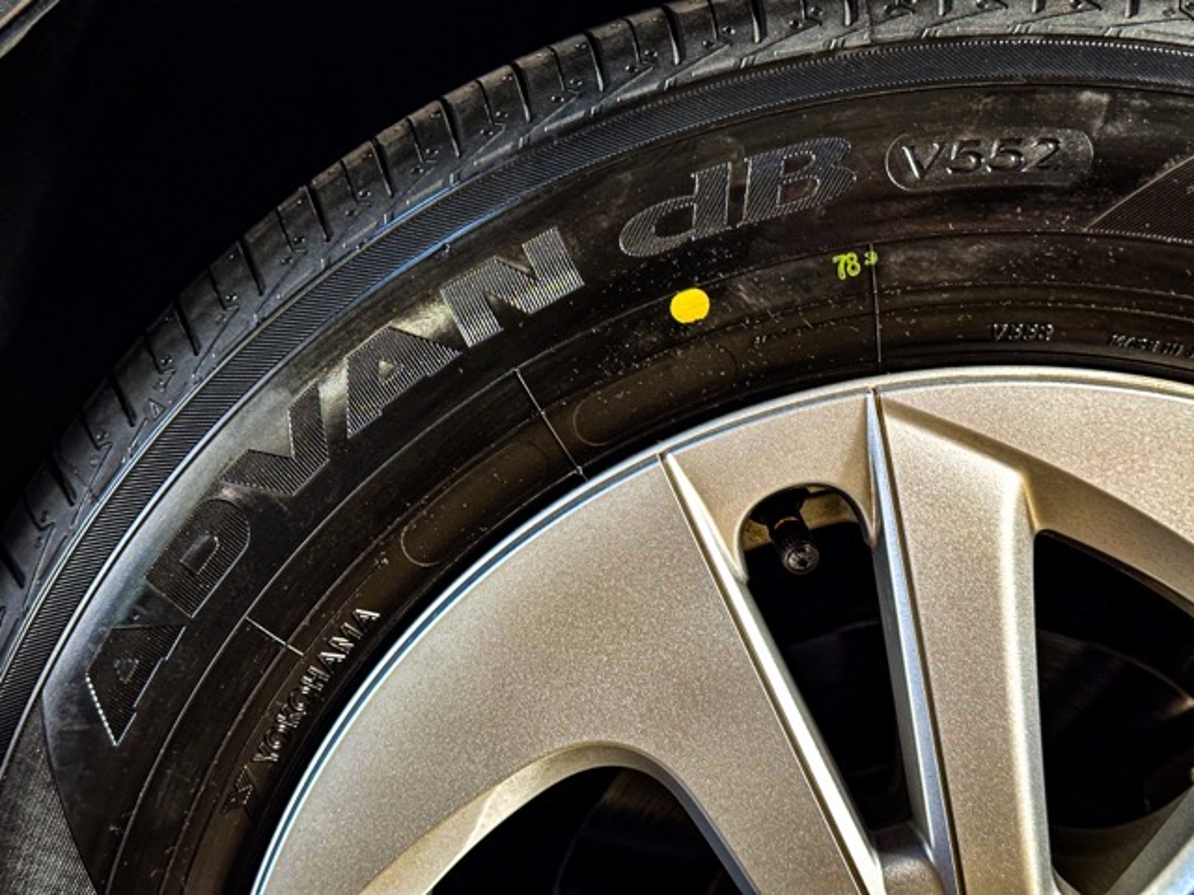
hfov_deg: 39.7
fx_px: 1656
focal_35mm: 48
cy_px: 448
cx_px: 597
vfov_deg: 30.3
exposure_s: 1/60
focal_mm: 6.86
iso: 160
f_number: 1.8
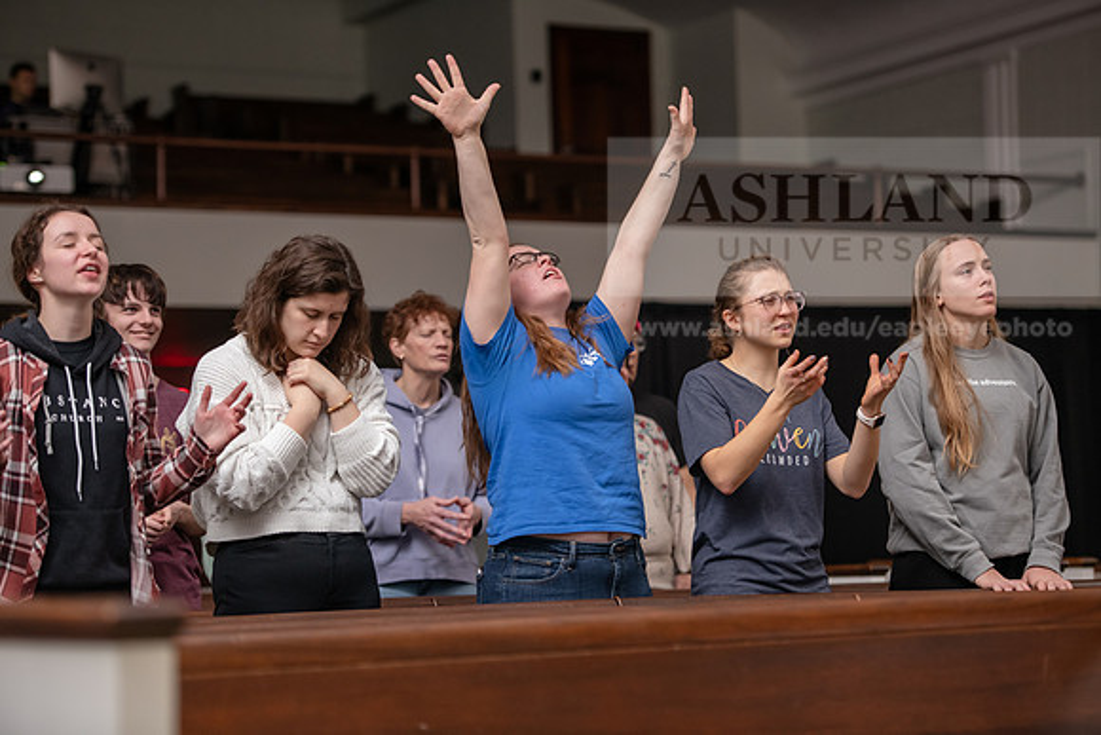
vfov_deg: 13.7
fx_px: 3059
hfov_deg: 20.4
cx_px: 550
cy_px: 368
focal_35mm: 100
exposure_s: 1/50
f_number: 3.2
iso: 1250
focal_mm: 100
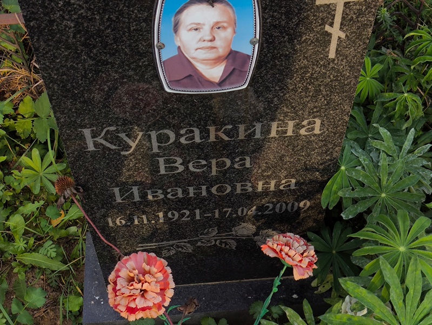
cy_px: 162
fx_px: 624
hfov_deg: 38.2
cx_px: 216
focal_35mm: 50
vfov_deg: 29.1
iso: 50
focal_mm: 4.71
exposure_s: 1/221
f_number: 1.7
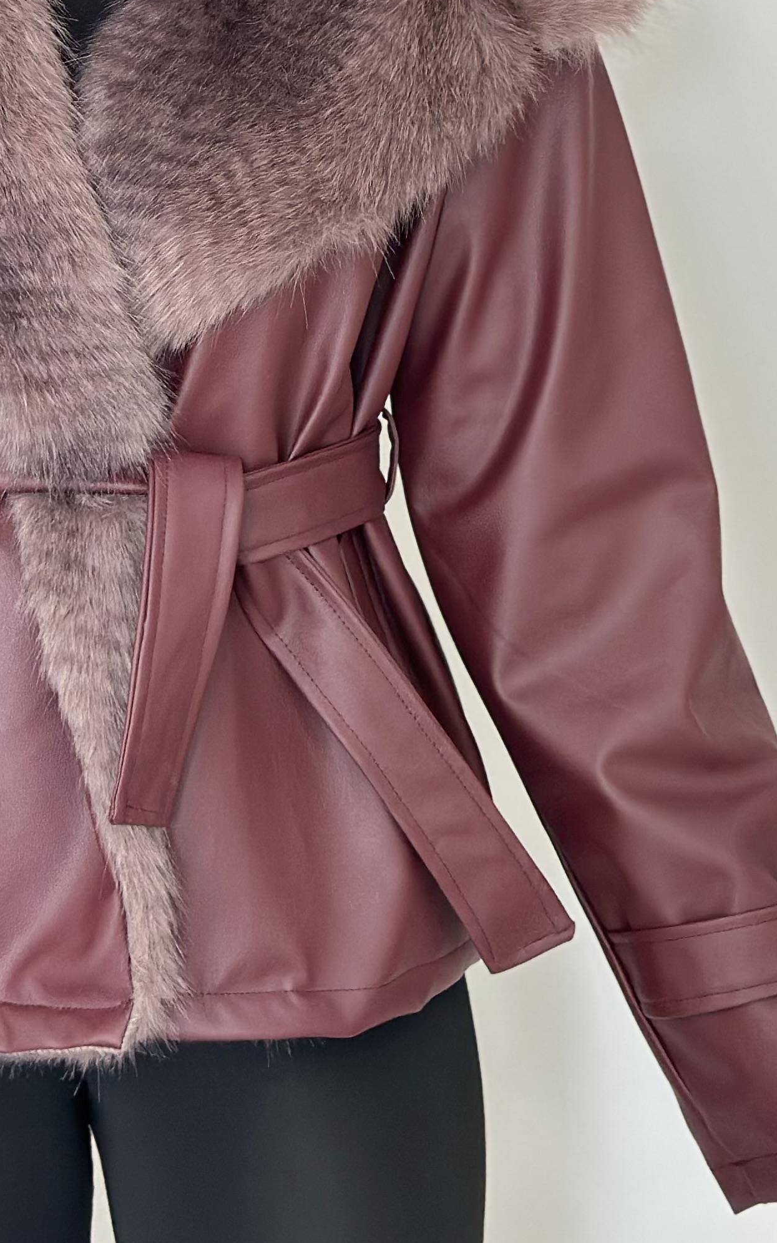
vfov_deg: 19.8
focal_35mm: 103
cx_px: 153
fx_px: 3490
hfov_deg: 12.6
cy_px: 112
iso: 125
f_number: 1.78
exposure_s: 1/105
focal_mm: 6.86
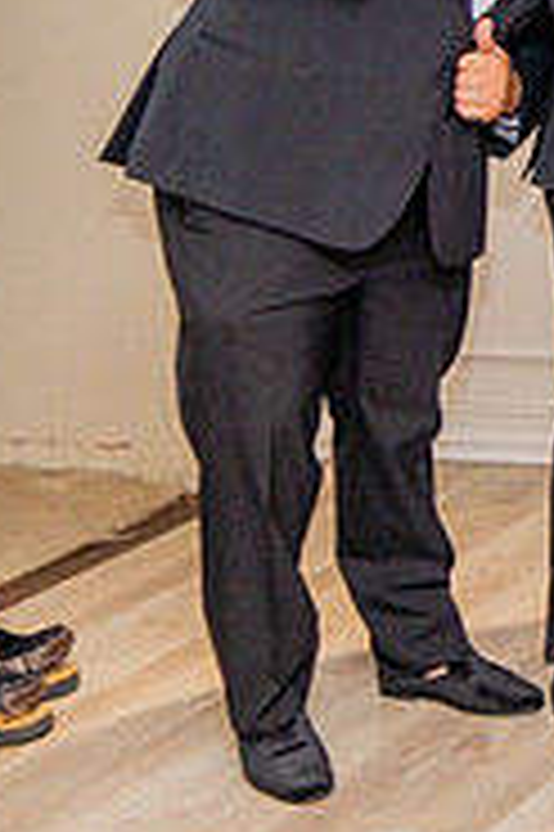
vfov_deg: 20.7
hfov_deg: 11.7
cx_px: 1332
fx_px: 2220
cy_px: 26
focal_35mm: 96
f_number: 4
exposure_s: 1/160
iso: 640
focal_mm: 24
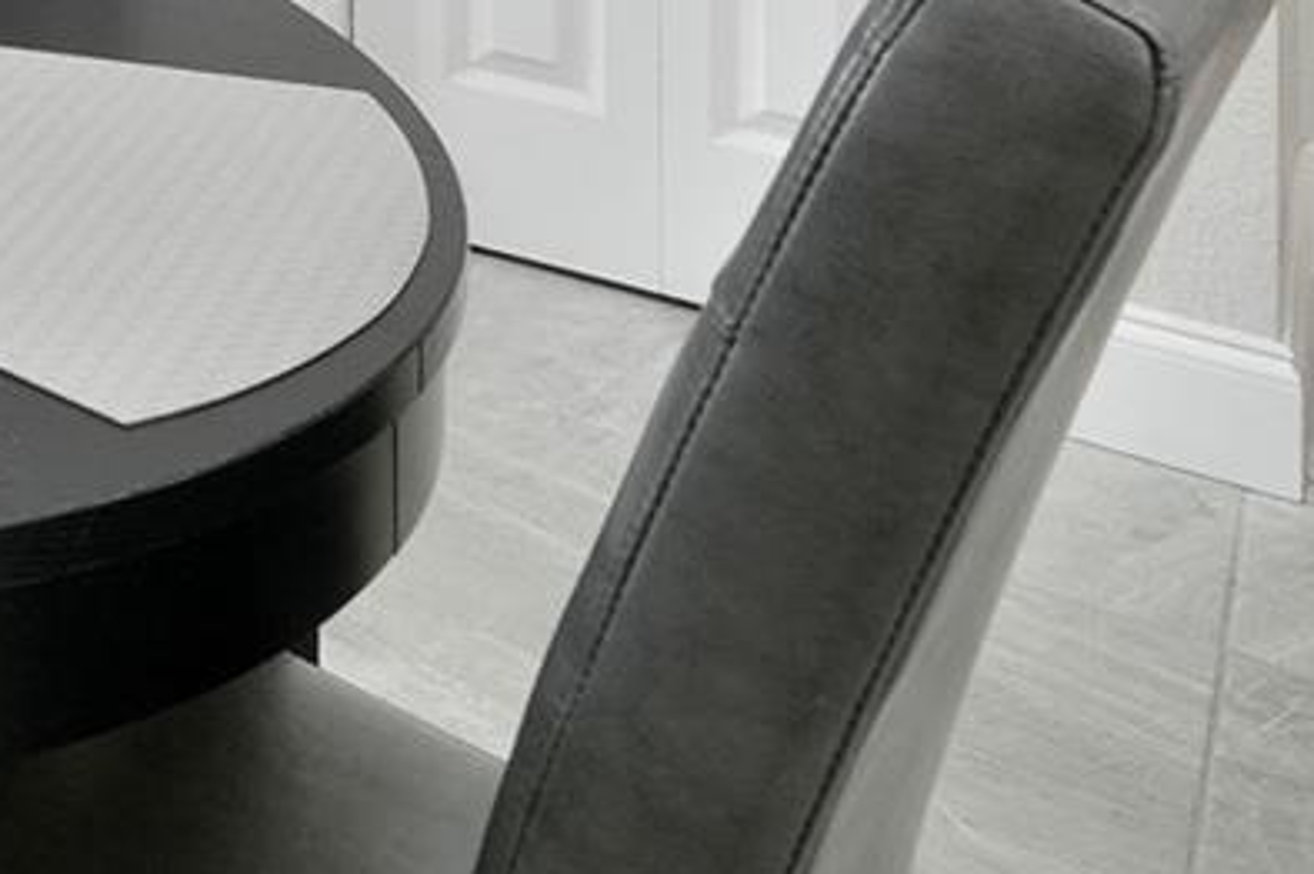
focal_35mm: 65
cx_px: -1107
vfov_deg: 16.2
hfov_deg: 20.6
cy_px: -864
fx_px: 2370
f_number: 9
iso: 800
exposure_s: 1/640
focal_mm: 16
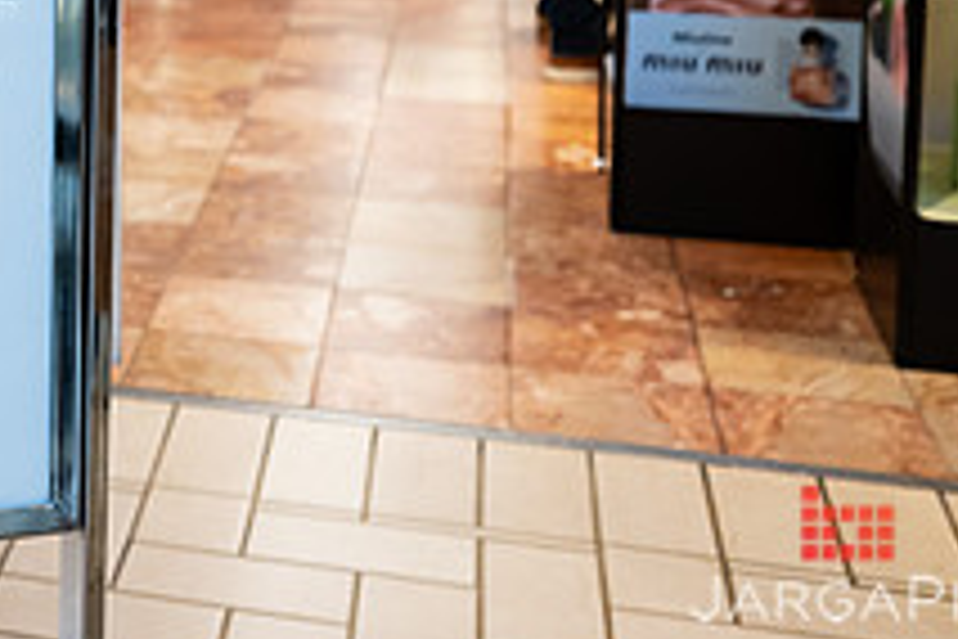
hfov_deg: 23.1
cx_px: -250
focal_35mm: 79
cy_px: -188
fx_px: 2102
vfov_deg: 16.4
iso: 1000
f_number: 3.2
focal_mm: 27
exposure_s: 1/125
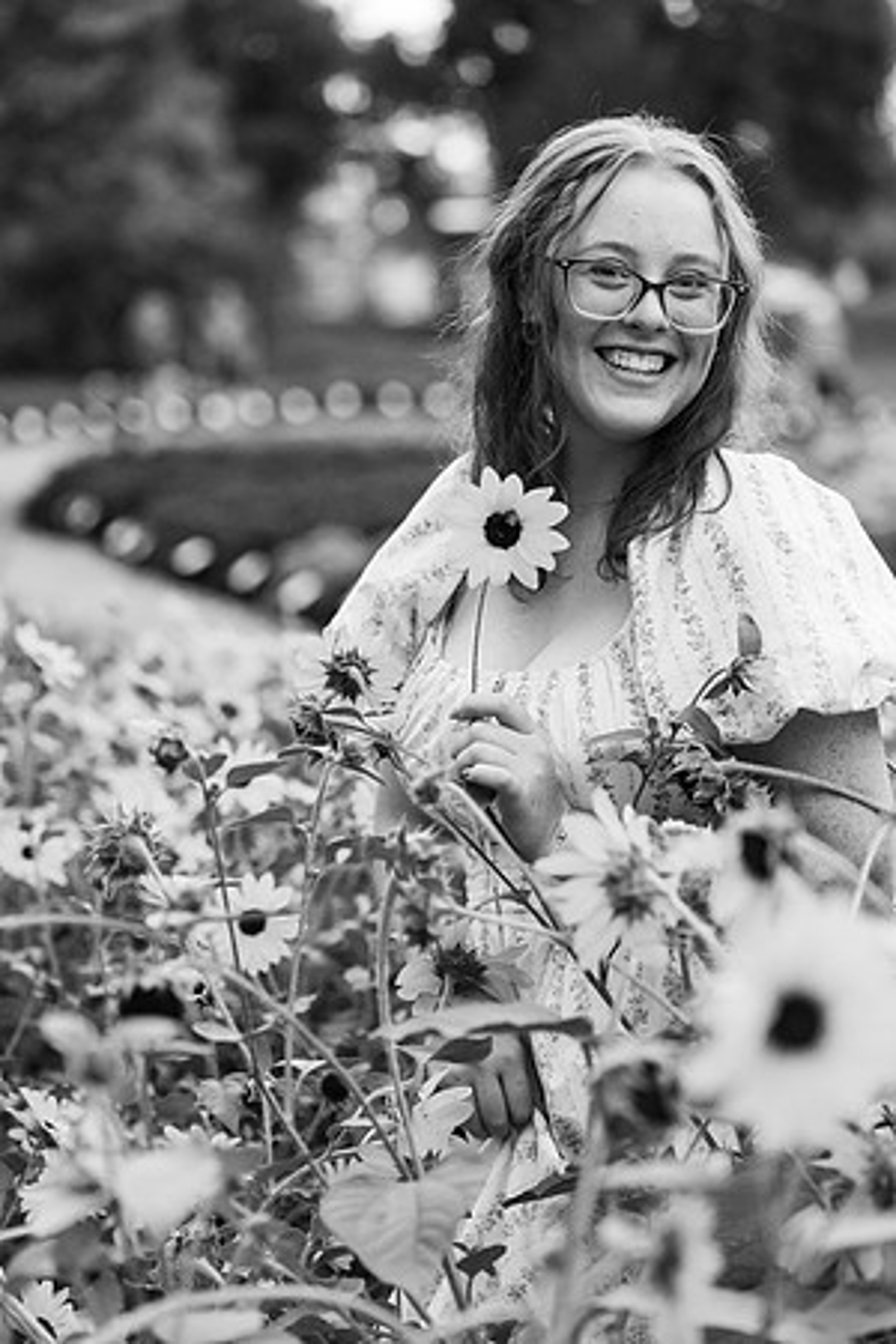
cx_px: 448
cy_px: 672
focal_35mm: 85
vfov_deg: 23.9
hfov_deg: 16.1
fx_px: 3173
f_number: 3.2
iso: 4000
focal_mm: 85
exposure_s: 1/400
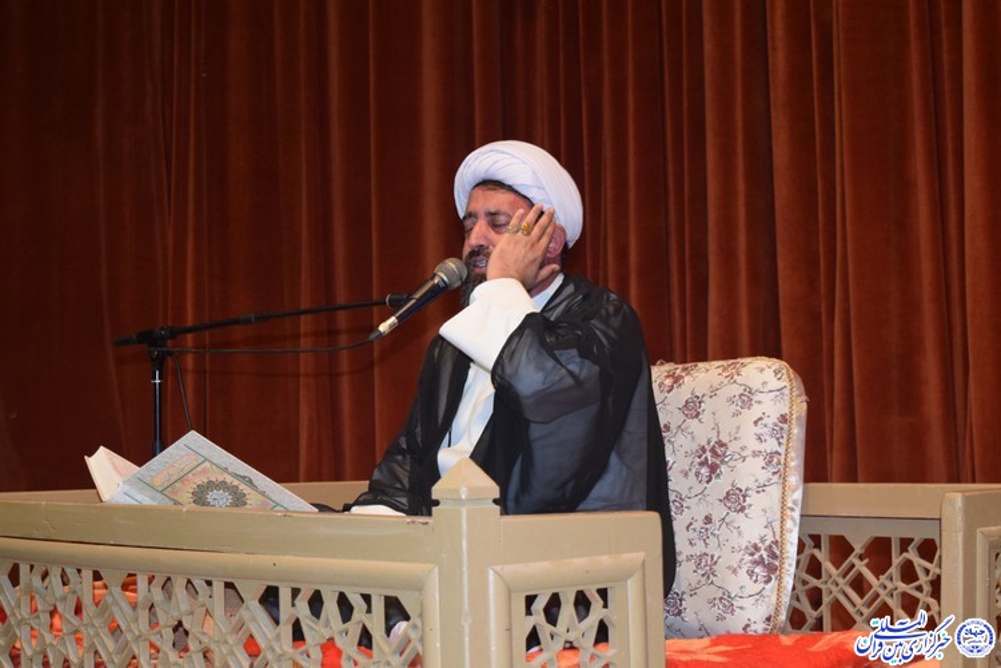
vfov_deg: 18.9
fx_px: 2002
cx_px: 500
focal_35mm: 72
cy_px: 334
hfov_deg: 28.1
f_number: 5.3
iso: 1800
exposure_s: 1/60
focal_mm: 48
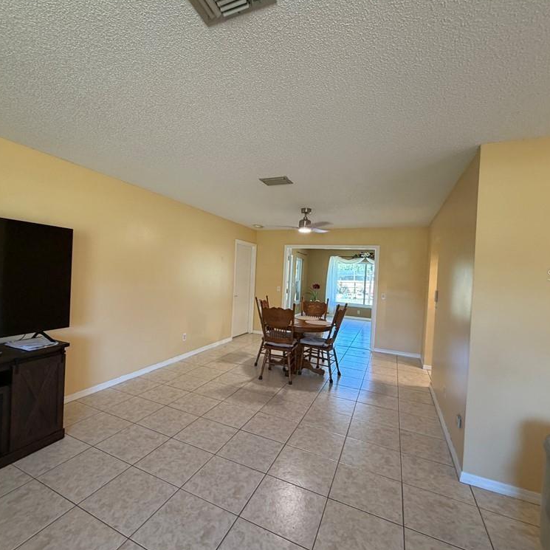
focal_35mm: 17
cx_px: 239
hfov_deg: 83.5
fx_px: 306
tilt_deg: -0.9
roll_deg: -2.4
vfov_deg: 84.0
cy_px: 275
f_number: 2.2
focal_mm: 2.22
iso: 320
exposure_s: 1/60
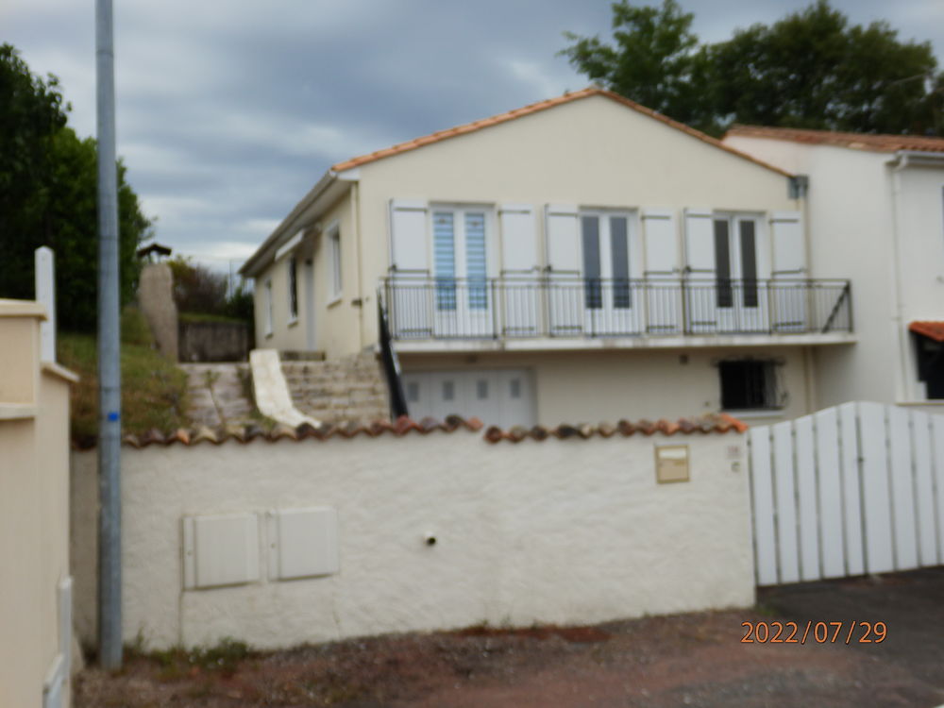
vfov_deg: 42.9
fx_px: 900
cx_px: 472
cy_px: 354
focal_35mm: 33
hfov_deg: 55.4
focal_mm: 6
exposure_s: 1/640
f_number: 3.4
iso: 80
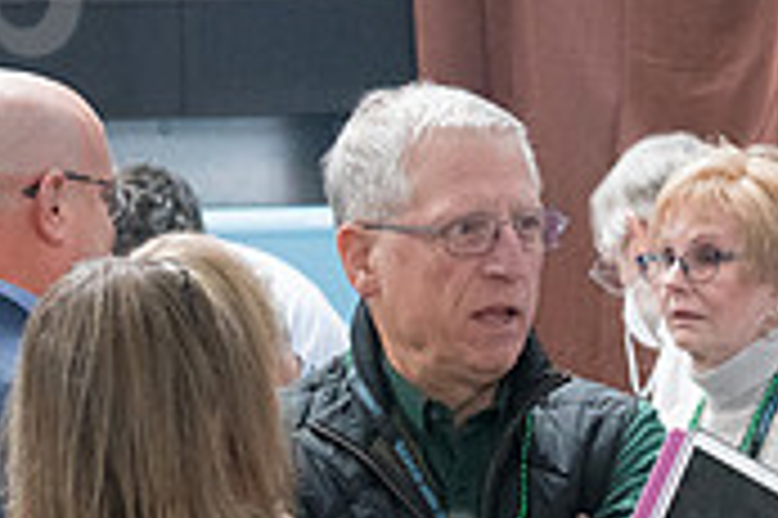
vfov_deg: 4.8
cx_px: 585
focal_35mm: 285
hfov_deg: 7.2
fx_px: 6153
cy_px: 673
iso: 4000
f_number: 5.6
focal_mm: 85
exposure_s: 1/250
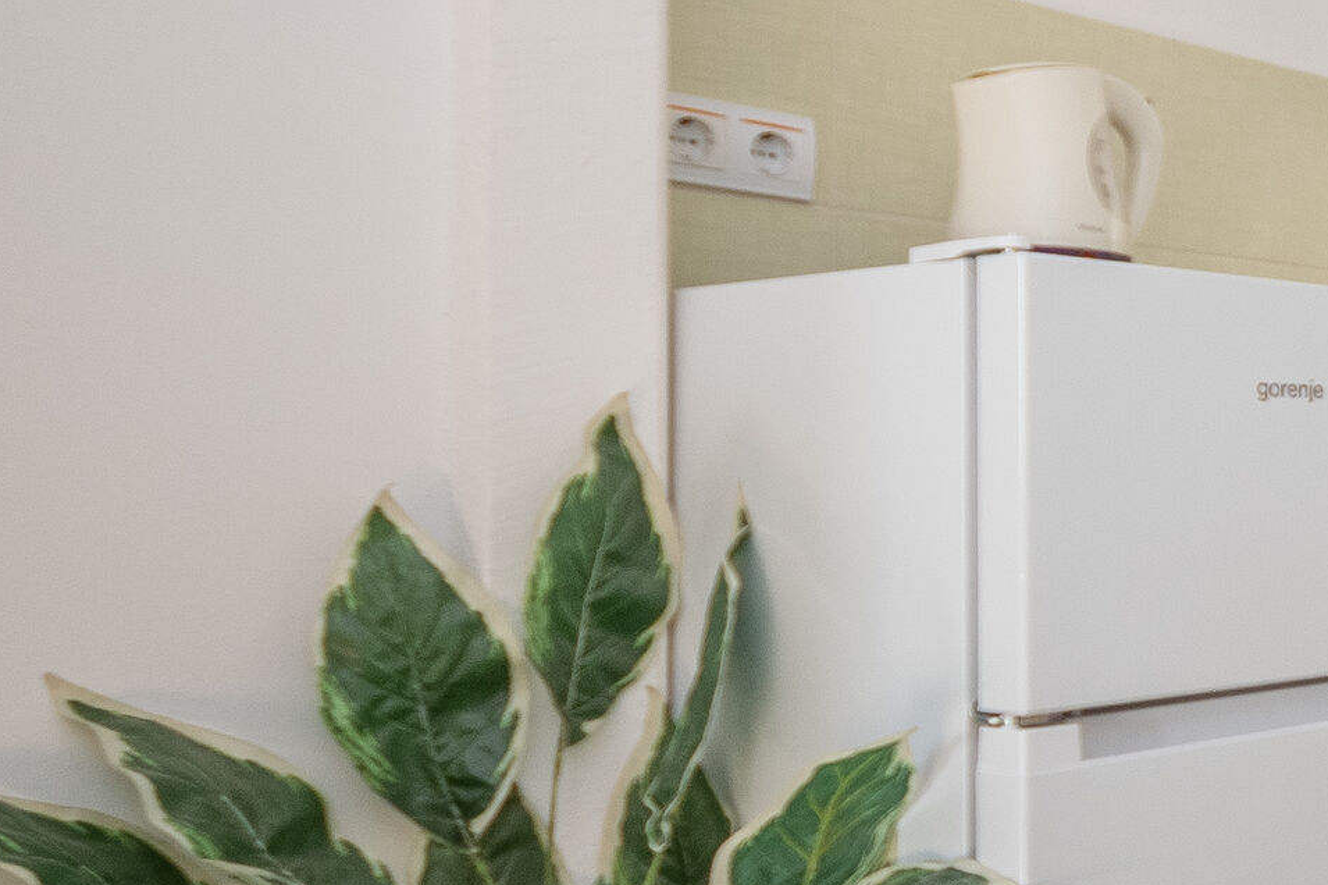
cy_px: 463
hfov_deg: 31.5
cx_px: 1816
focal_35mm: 44
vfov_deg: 30.5
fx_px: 1622
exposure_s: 1/80
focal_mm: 10
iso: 200
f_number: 4.5
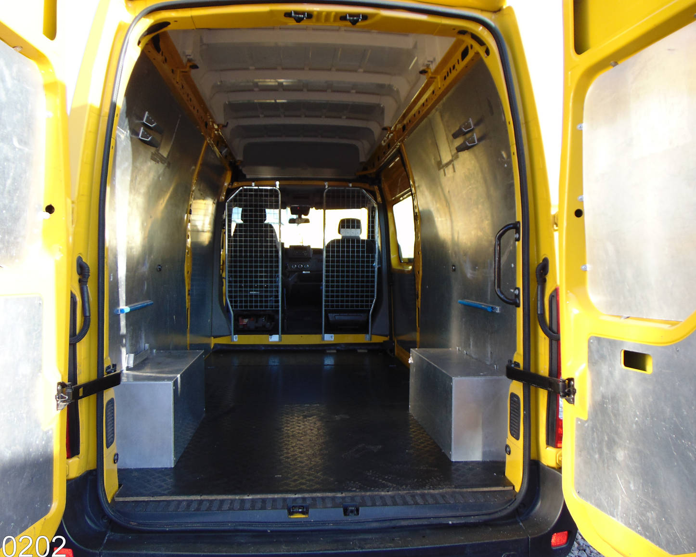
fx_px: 556
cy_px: 282
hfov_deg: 64.0
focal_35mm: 27
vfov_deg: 53.2
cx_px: 335
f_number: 3
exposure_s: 1/125
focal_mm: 4.5
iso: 80
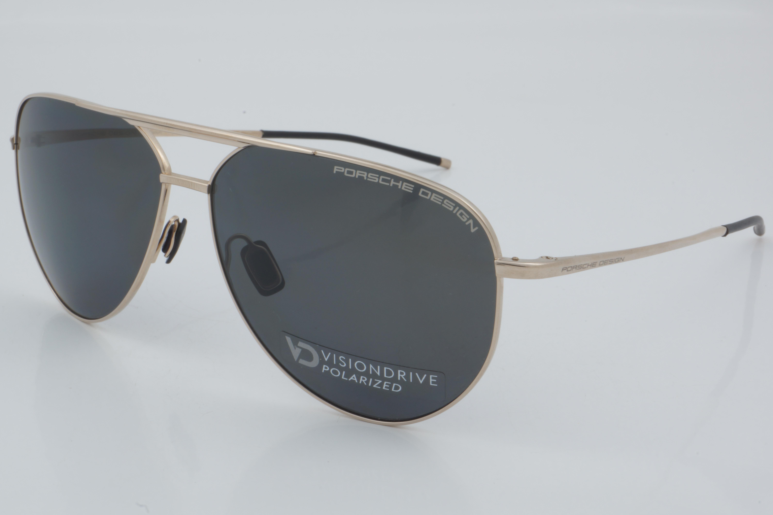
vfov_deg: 18.2
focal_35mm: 75
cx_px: 386
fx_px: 1610
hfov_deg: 27.0
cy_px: 258
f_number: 32
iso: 100
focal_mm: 50
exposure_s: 1/3
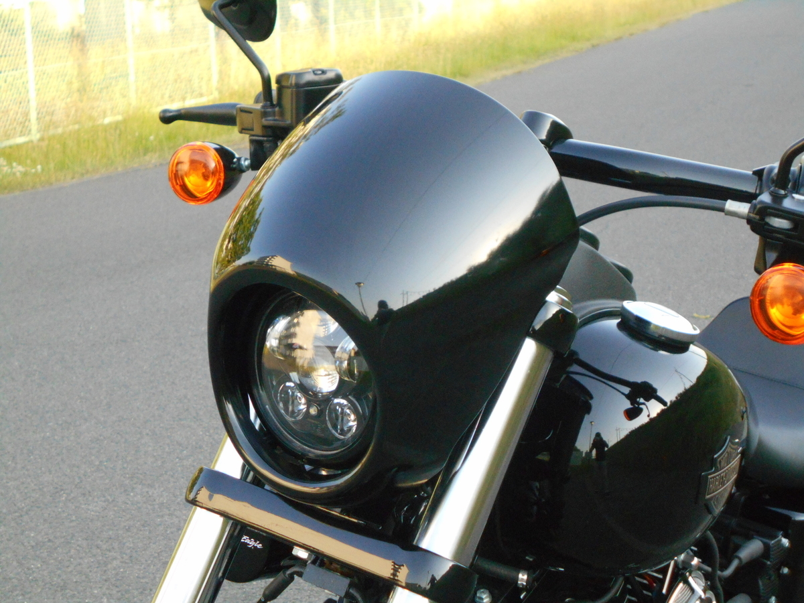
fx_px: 1765
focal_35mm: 76
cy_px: 302
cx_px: 402
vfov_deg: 19.4
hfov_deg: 25.7
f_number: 5.8
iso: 500
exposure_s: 1/250
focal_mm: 13.5
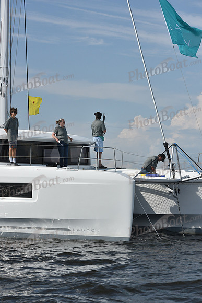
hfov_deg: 13.4
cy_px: 152
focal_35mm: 102
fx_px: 858
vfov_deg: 20.0
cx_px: 101
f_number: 10
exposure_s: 1/1250
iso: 320
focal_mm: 102
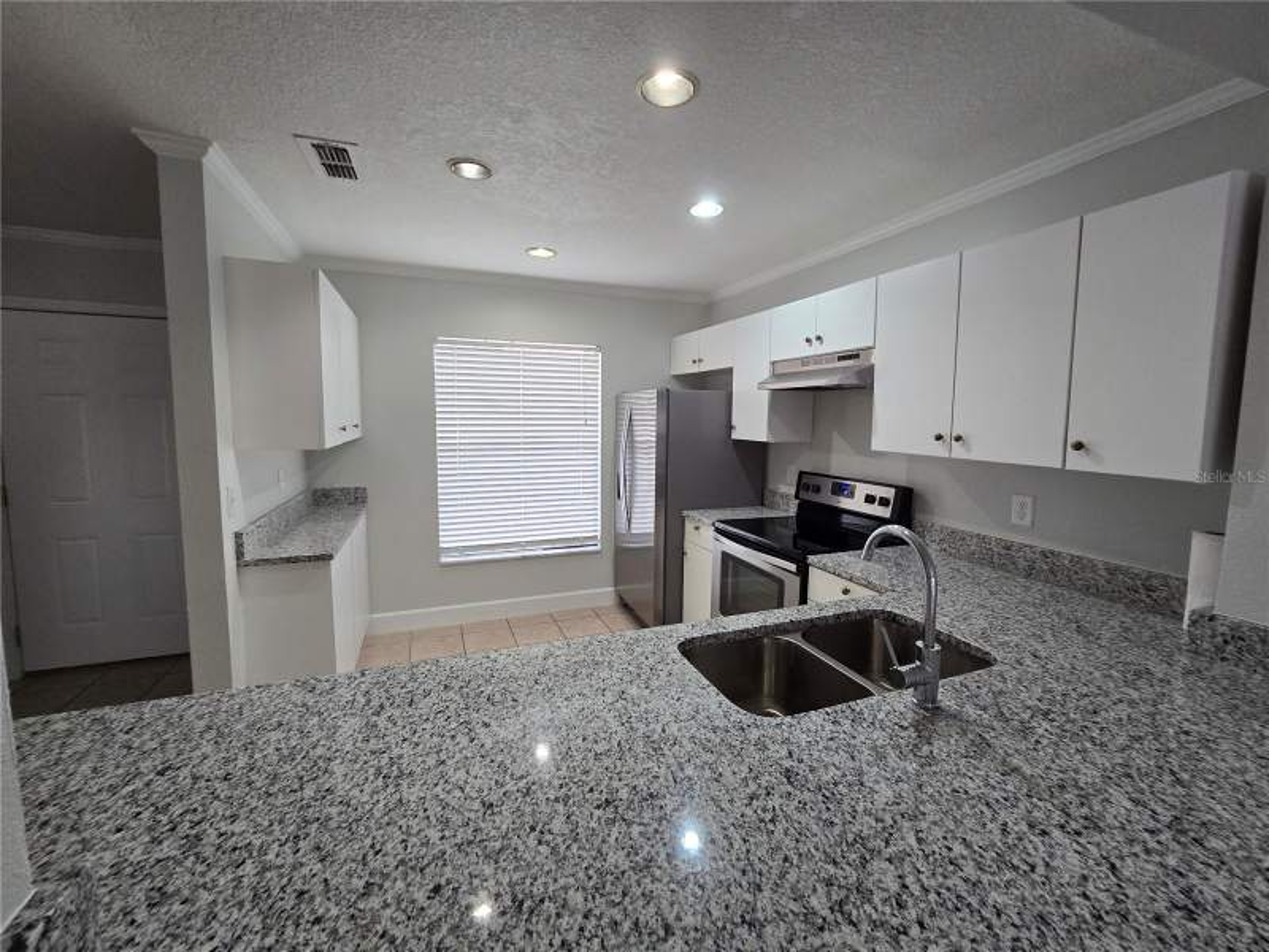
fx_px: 477
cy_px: 476
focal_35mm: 13
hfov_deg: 106.2
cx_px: 634
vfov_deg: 89.9
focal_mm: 2.2
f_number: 2.2
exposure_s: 1/60
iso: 200
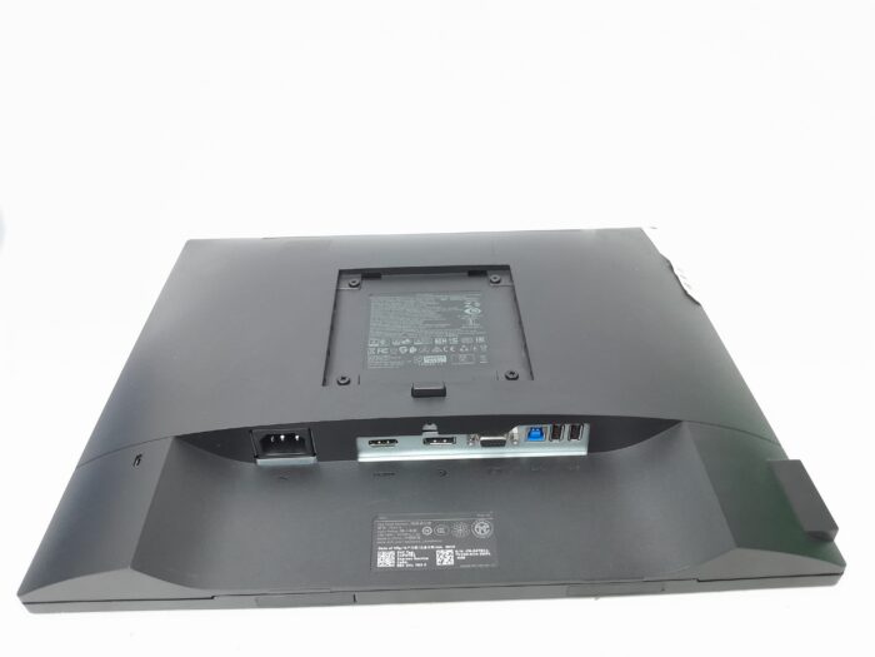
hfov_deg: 67.3
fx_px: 657
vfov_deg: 53.1
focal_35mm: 26
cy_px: 328
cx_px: 438
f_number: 1.8
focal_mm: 3.98
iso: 200
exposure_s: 1/50
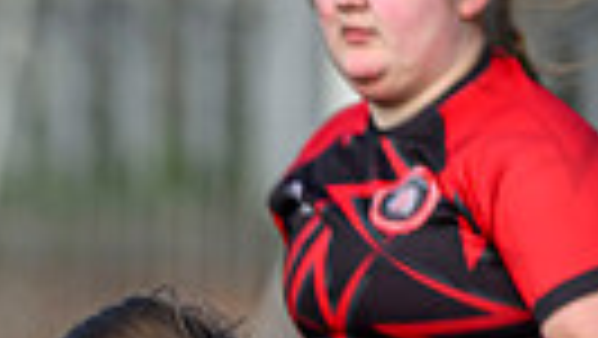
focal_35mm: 2324
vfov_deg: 0.5
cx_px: -970
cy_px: 662
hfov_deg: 0.9
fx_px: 36873
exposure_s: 1/3200
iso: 500
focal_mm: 400
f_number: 3.2
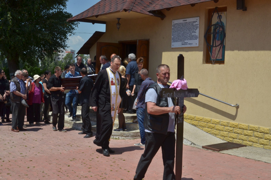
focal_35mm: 42
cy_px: 90
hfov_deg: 46.5
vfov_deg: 31.8
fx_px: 316
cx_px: 136
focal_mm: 28
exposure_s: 1/250
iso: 500
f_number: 20
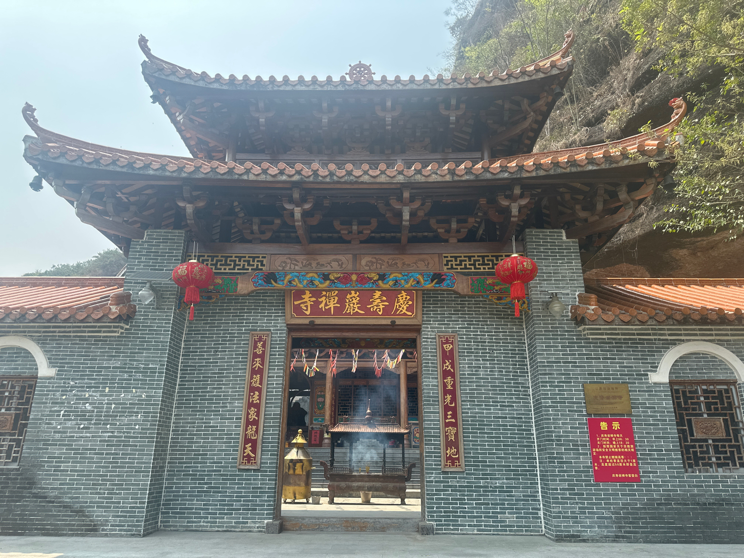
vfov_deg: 56.8
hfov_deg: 71.6
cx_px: 372
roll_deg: -1.3
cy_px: 279
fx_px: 516
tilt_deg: +18.4
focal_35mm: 24
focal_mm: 6.86
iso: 80
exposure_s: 1/1562
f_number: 1.78
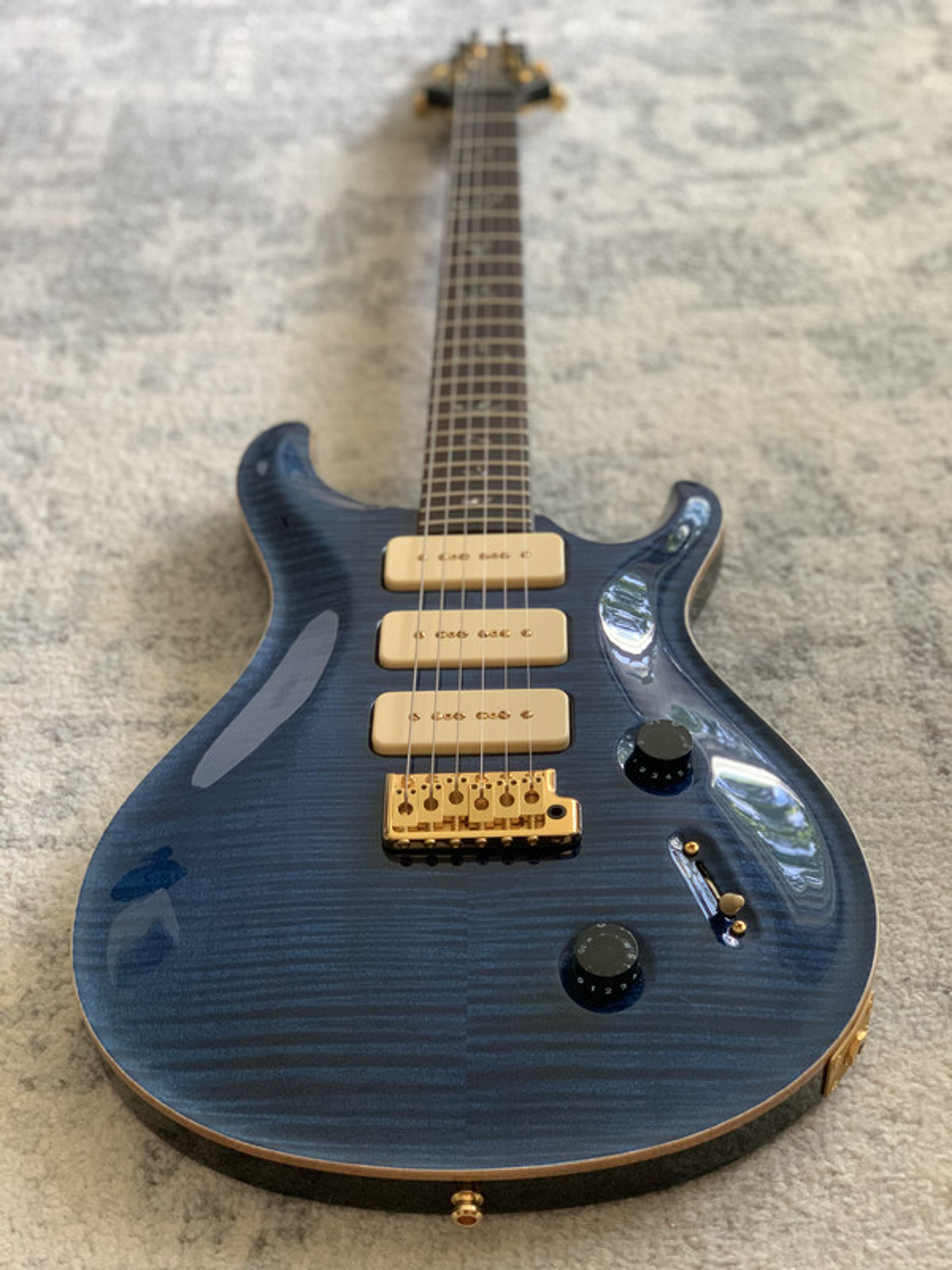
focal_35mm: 52
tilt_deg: -41.9
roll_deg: +2.0
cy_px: 635
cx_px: 476
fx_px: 1907
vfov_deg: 36.8
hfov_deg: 28.0
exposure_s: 1/60
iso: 320
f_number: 2.4
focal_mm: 6
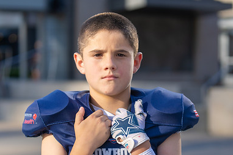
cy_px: 116
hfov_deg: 18.4
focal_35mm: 111
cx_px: 122
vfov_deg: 12.3
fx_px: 718
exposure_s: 1/640
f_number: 2.8
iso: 100
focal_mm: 70
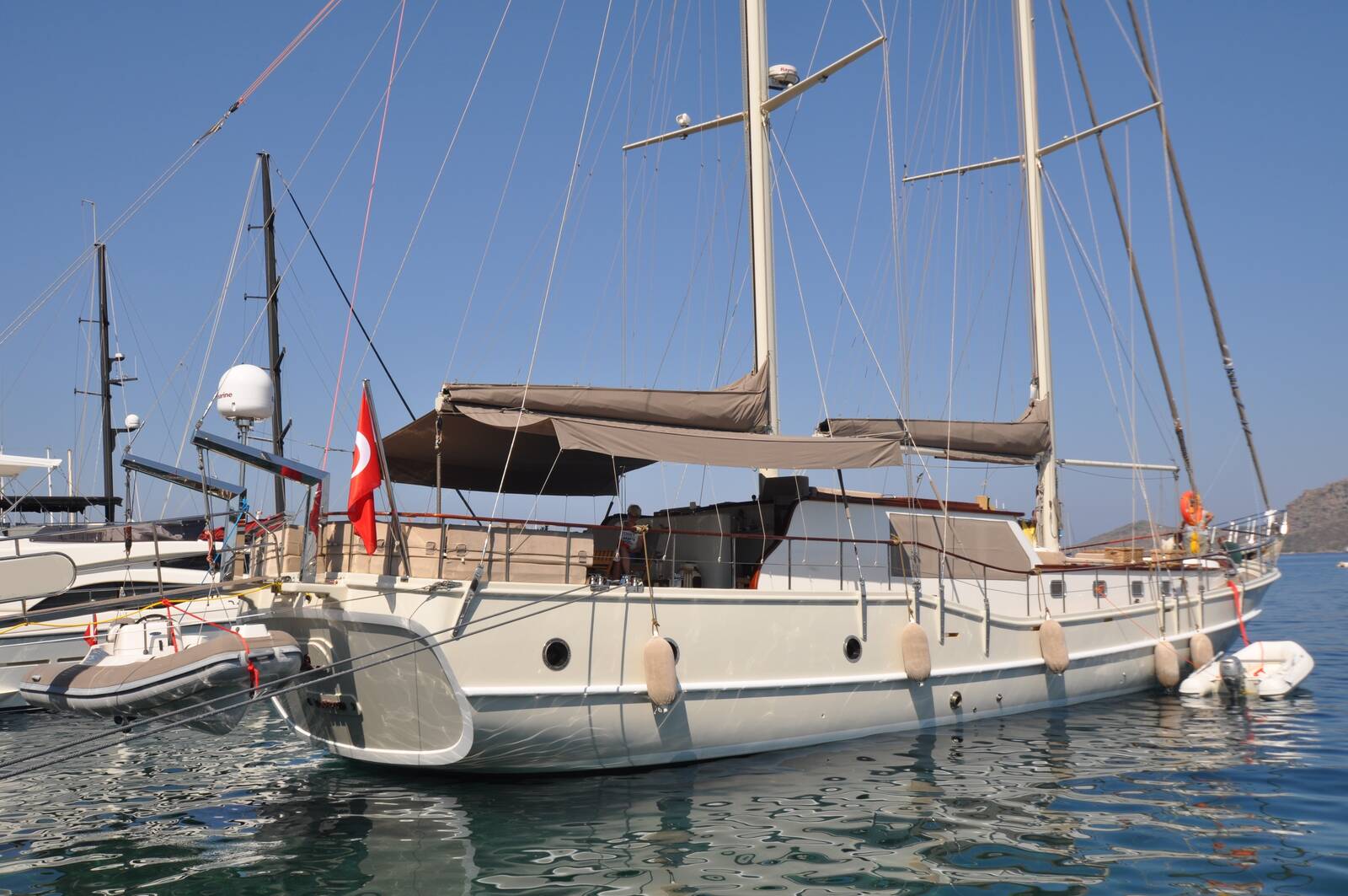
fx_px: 1178
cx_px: 674
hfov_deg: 59.5
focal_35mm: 32
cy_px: 448
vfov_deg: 41.6
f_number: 10
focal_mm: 21
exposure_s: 1/400
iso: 200
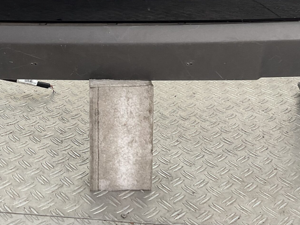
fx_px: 511
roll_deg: -1.4
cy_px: -2
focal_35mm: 59
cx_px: 118
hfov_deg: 32.6
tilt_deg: -17.5
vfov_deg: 23.7
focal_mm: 3
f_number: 1.8
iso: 32
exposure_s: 1/120
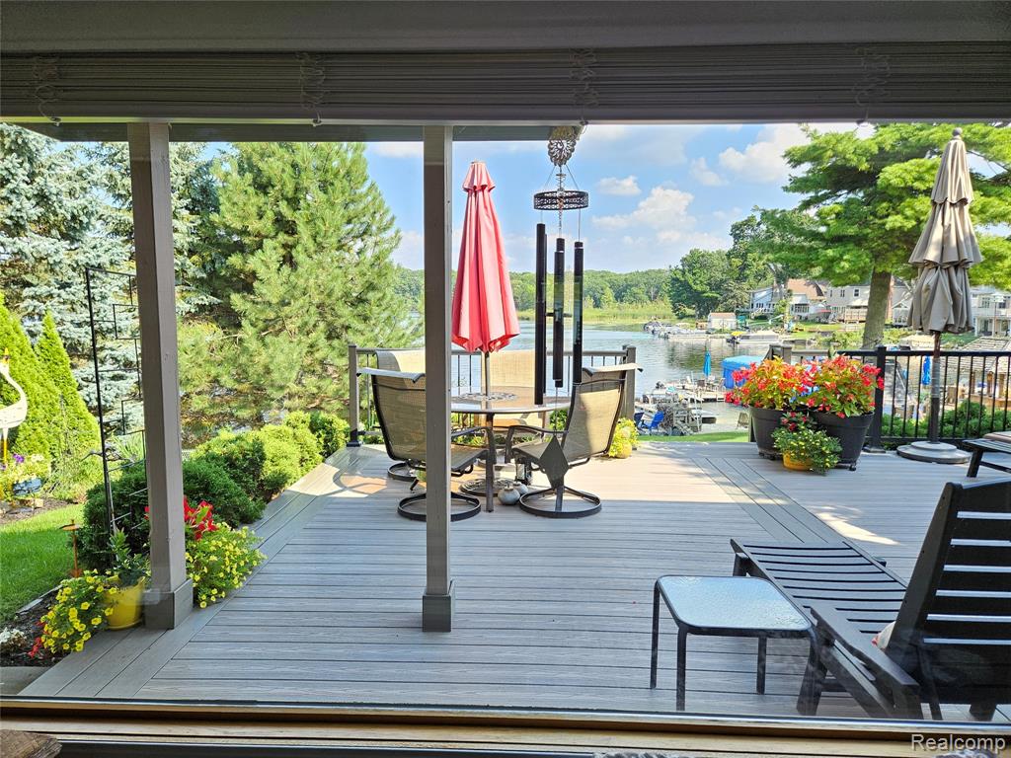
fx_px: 672
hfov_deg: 73.9
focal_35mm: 23
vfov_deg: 58.9
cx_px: 506
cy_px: 379
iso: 40
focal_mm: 5.4
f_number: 1.8
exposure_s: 1/242
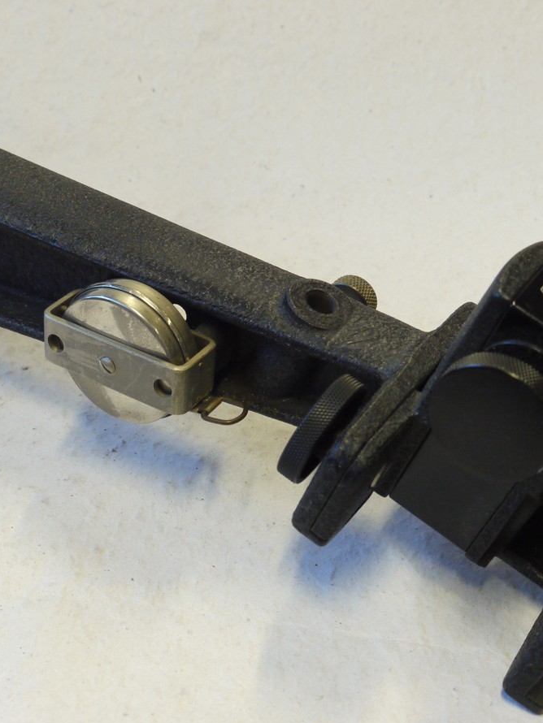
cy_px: 365
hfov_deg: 23.6
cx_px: 211
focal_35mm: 62
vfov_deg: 31.2
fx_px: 1296
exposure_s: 1/30
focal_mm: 23
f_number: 8
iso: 800
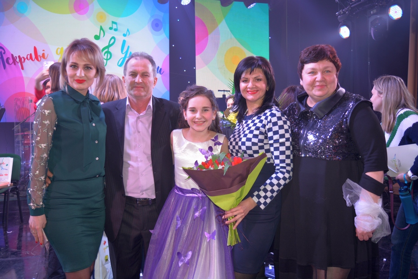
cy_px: 140
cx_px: 209
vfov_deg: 36.9
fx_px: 418
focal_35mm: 36
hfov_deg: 53.1
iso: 220
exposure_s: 1/30
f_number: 4
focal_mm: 24
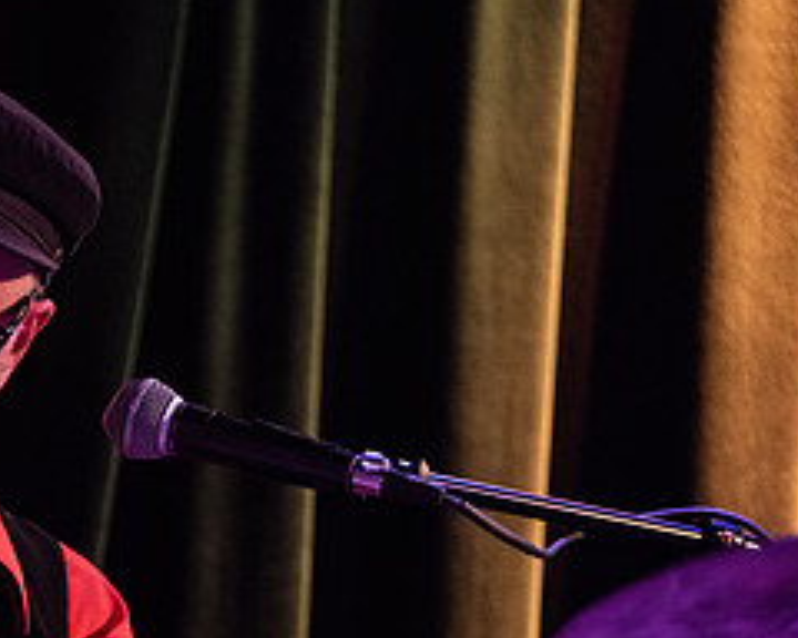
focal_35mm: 306
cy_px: 520
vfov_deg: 5.1
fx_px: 7227
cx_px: -103
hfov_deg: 6.3
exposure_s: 1/125
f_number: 3.2
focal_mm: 135
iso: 2000
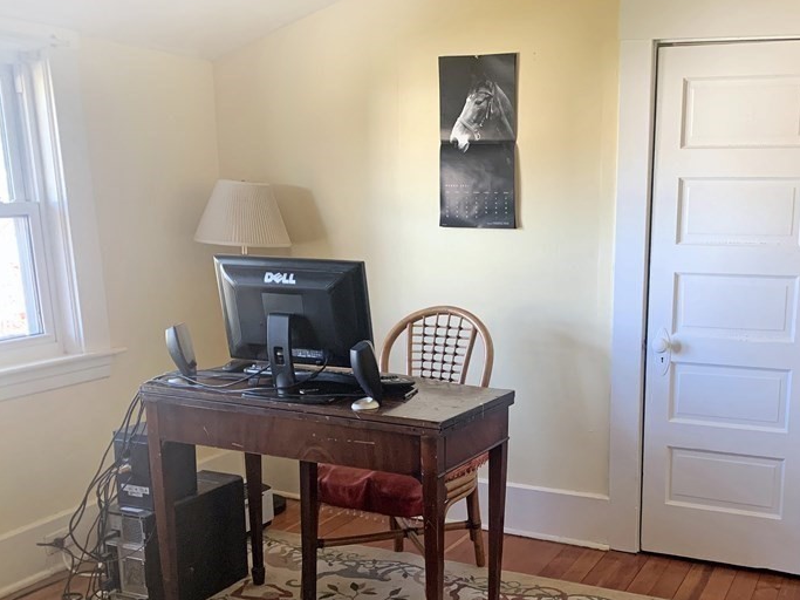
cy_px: 412
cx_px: 541
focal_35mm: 39
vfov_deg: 36.3
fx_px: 901
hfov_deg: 47.0
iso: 160
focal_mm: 4.25
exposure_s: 1/60
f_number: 1.8
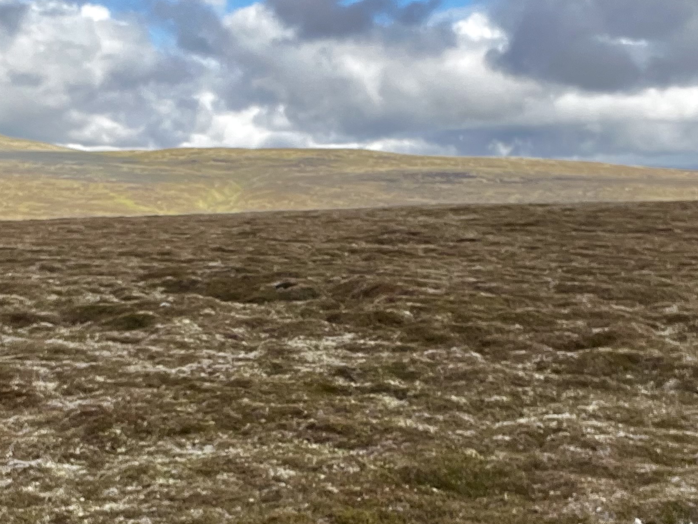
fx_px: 1129
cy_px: 357
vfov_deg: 25.9
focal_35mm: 56
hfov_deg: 34.3
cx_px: 293
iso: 32
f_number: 2.2
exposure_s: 1/552
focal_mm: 2.71
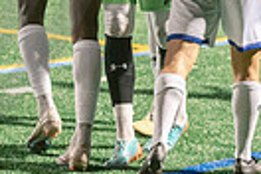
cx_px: -227
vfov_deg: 4.4
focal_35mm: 307
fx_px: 2226
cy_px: -147
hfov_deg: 6.5
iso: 2500
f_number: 3.2
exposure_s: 1/250
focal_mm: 70
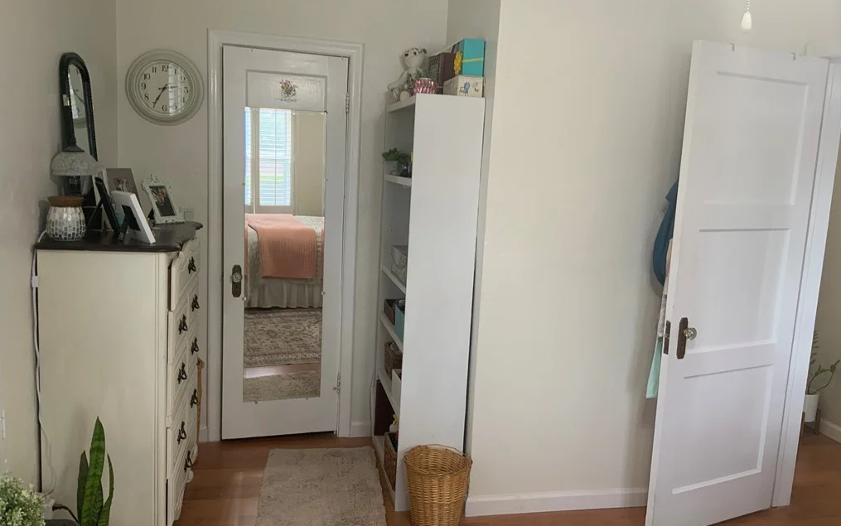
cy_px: 255
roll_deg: -3.1
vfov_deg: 40.6
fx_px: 711
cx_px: 418
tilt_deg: -8.4
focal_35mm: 31
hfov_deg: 61.2
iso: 50
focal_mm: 3
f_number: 1.8
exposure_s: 1/60
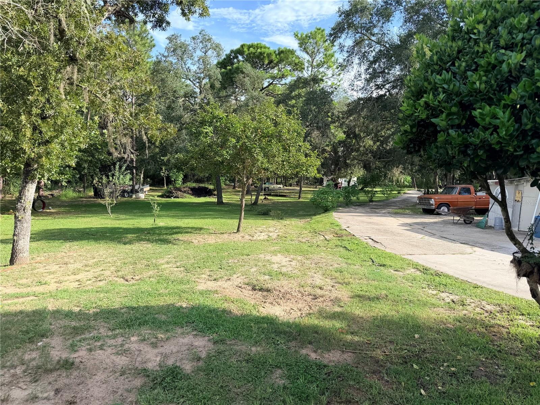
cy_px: 202
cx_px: 270
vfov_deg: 56.8
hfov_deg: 71.6
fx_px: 374
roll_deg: -1.5
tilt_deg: -7.6
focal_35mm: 24
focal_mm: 6.76
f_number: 1.78
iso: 80
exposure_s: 1/1812
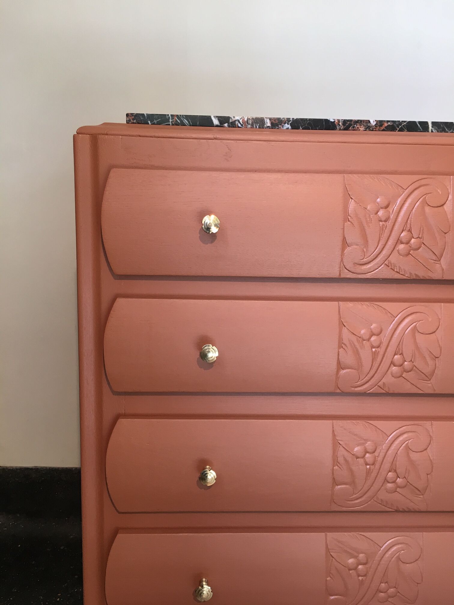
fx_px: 507
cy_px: 302
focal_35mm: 29
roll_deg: -1.8
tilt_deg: -7.0
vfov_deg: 61.7
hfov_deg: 48.2
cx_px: 227
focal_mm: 4.15
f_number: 2.2
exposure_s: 1/33
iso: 40
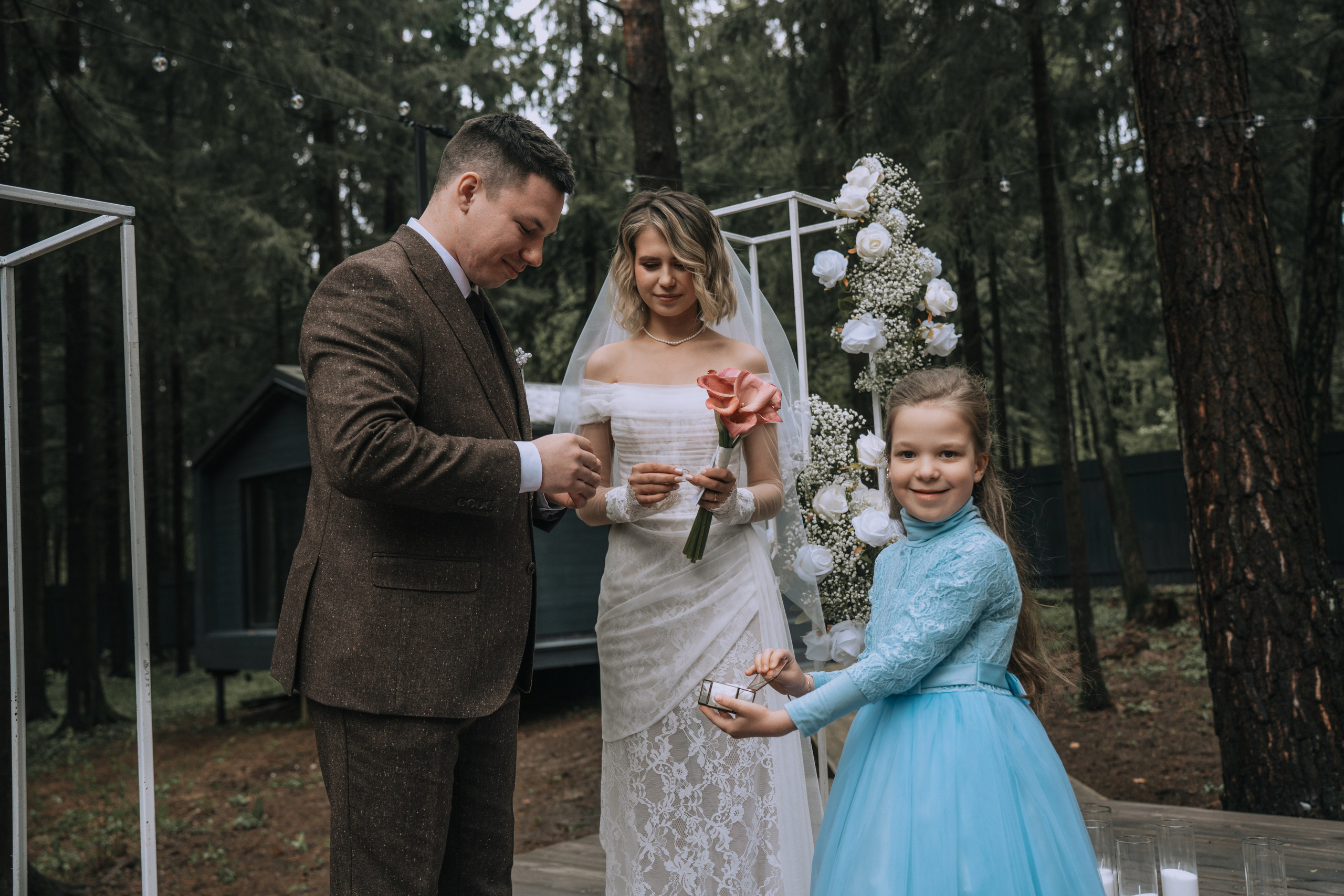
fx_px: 1348
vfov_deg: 36.8
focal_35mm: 36
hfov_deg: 53.0
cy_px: 448
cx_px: 672
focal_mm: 35
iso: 400
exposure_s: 1/250
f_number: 3.5
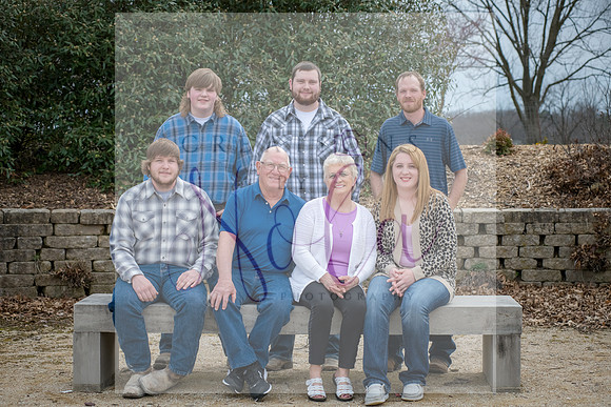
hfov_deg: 25.4
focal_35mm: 80
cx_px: 306
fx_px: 1358
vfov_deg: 17.1
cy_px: 204
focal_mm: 80
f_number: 7.1
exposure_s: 1/640
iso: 400
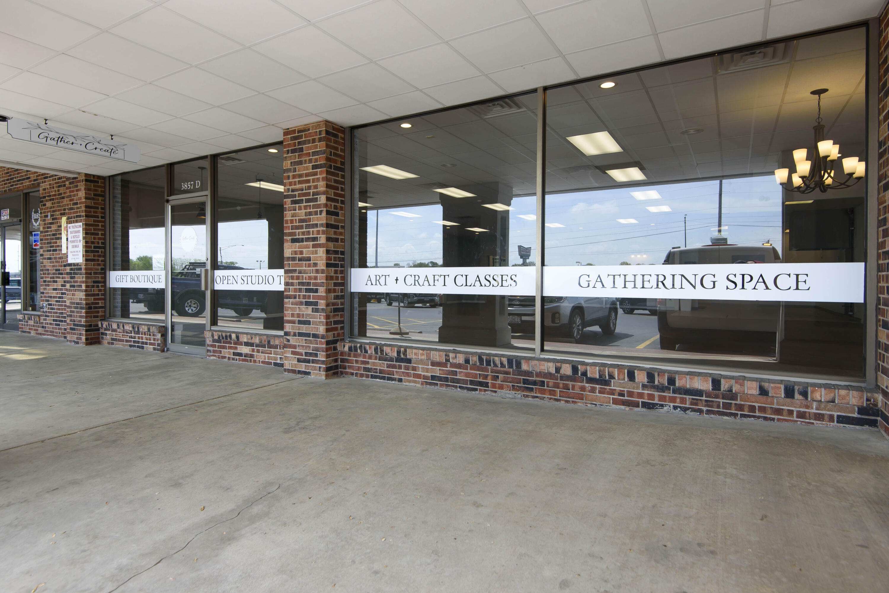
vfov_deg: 64.6
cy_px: 296
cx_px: 444
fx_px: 469
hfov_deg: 86.9
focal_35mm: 19
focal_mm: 19
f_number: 6.7
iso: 100
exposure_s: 1/90
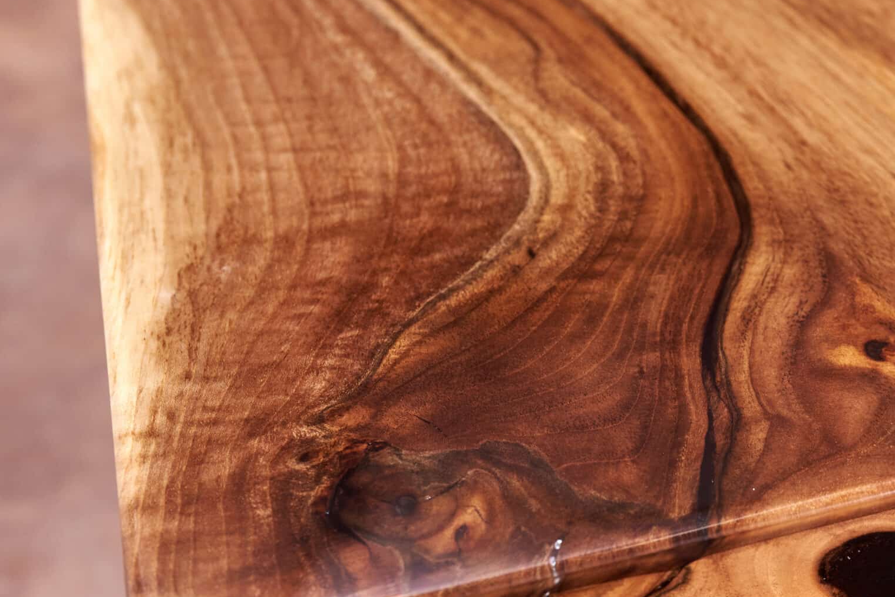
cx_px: 697
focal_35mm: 59
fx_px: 1467
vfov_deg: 22.9
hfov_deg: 33.1
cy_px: 400
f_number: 8
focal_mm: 35
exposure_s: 1/160
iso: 400
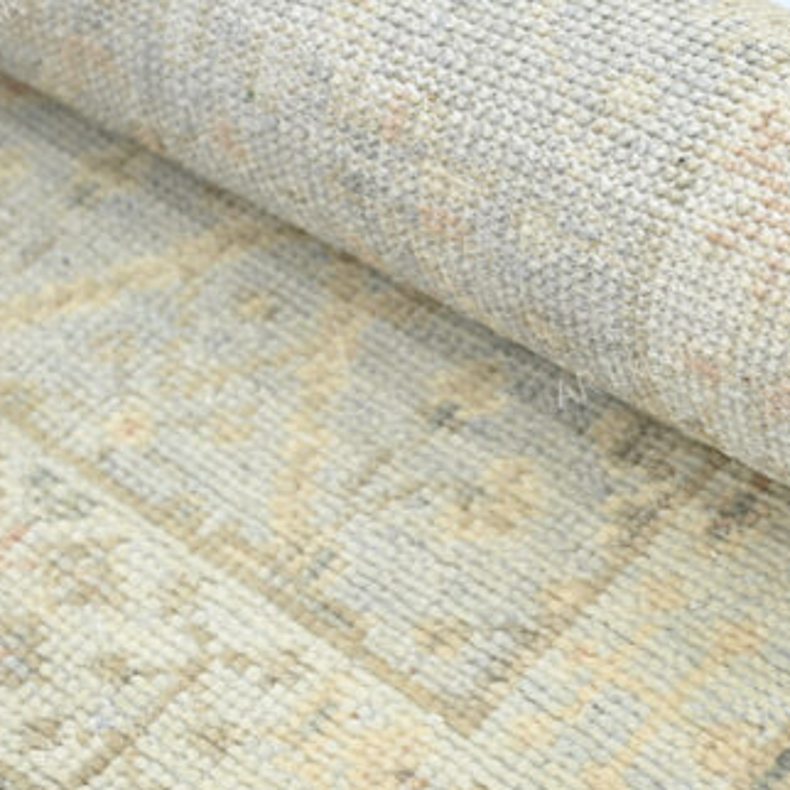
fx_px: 2866
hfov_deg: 15.6
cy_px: 373
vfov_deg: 15.7
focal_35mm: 111
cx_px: 640
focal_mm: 70
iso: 125
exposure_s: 1/25
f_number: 5
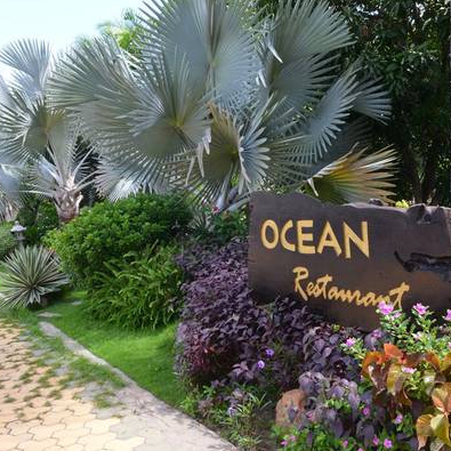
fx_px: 457
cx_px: 234
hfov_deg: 52.5
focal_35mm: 31
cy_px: 226
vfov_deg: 52.5
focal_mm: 24
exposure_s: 1/50
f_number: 22
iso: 800
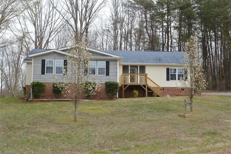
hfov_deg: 42.4
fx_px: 298
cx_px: 116
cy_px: 77
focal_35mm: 46
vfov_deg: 28.9
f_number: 16
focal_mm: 31
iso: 400
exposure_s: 1/200
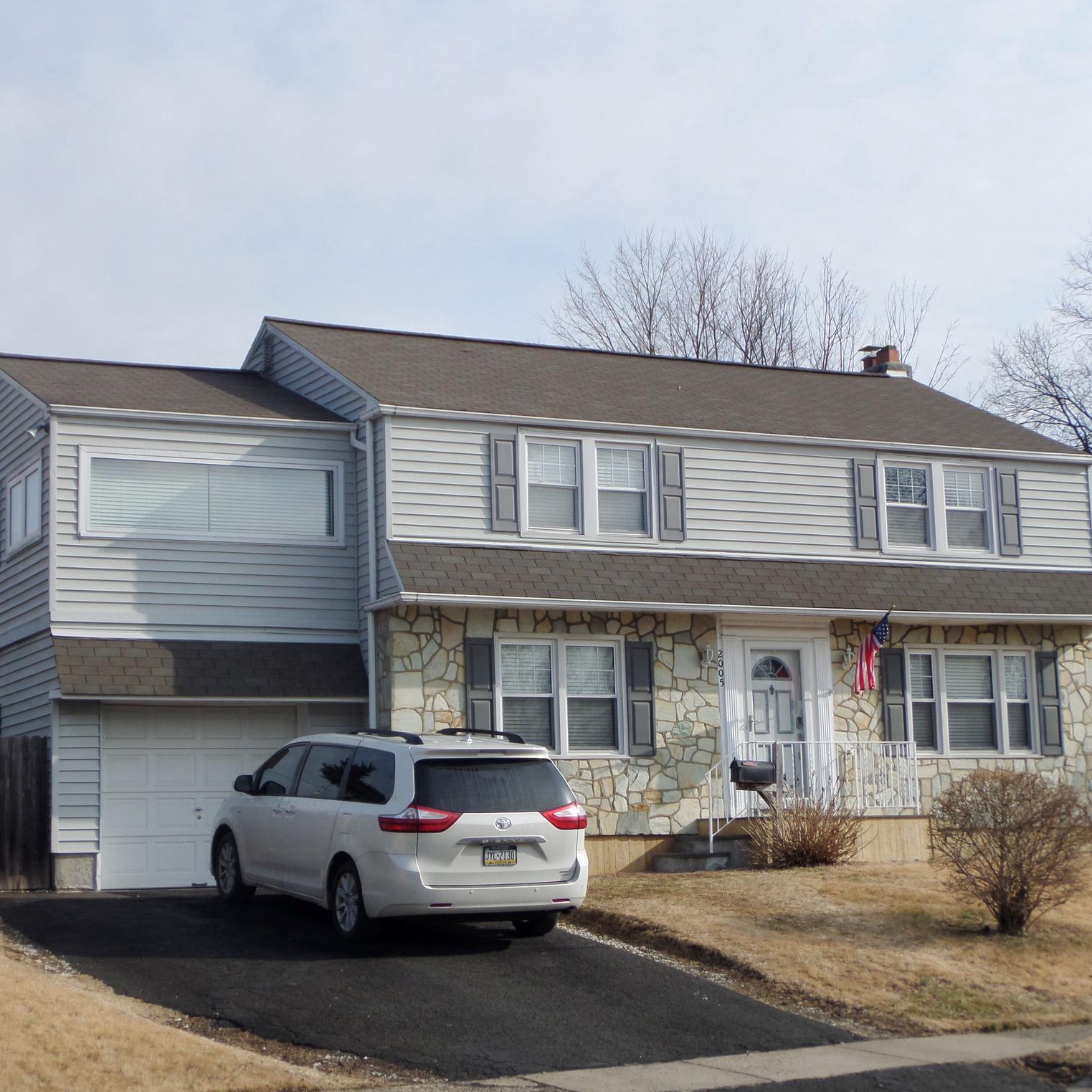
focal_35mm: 63
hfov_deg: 27.3
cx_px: 472
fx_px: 2248
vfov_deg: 27.3
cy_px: 544
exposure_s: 1/1000
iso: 100
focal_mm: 8.7
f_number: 3.8
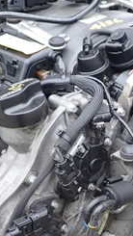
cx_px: 97
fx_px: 501
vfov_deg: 26.4
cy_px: 153
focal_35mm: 80
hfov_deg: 15.1
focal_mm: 5.4
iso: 100
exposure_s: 1/80
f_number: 2.3
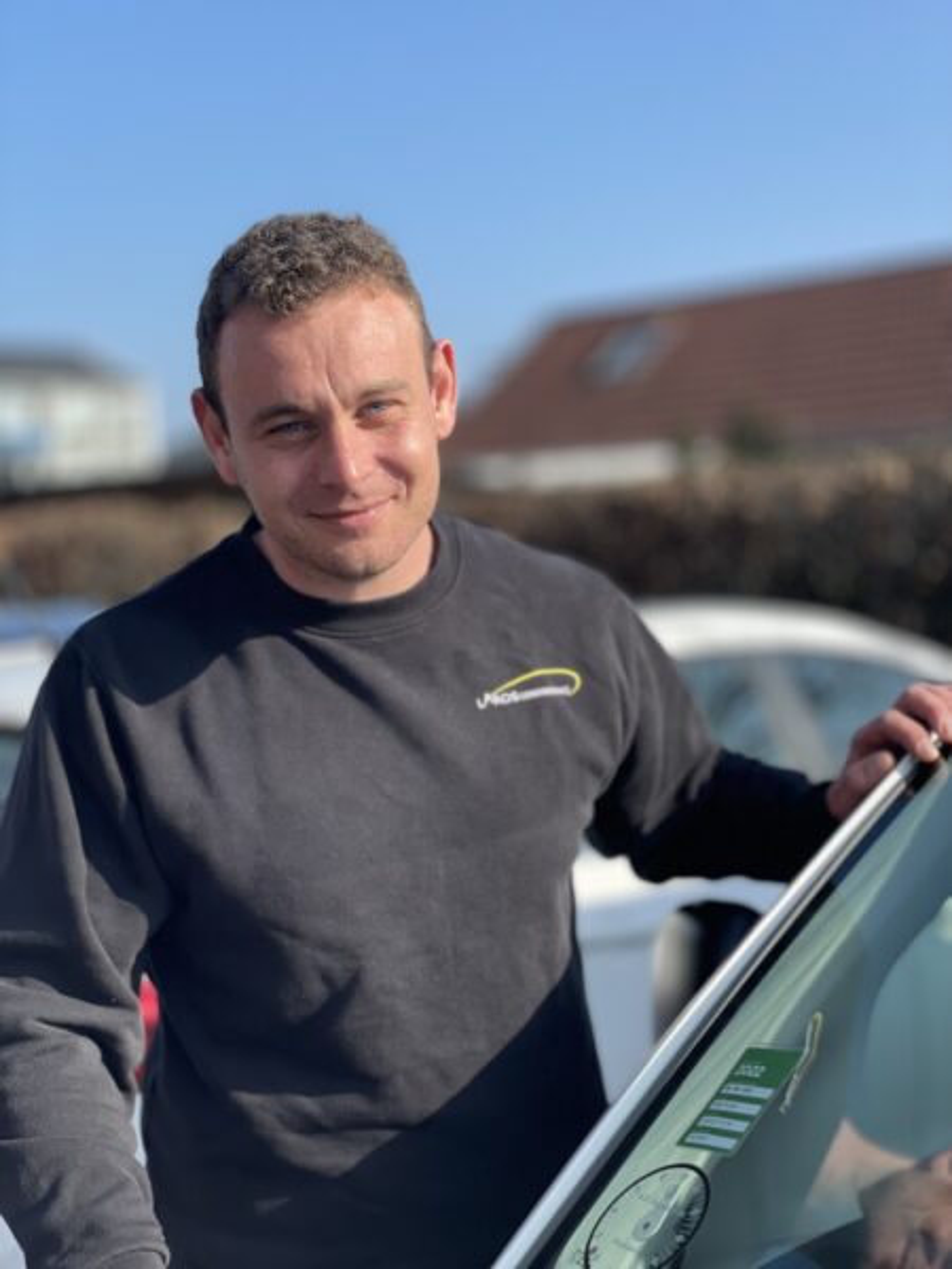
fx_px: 1907
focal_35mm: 52
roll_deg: +2.5
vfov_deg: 36.8
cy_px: 634
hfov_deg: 28.0
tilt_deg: -2.5
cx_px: 476
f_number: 2
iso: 32
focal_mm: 6
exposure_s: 1/1410
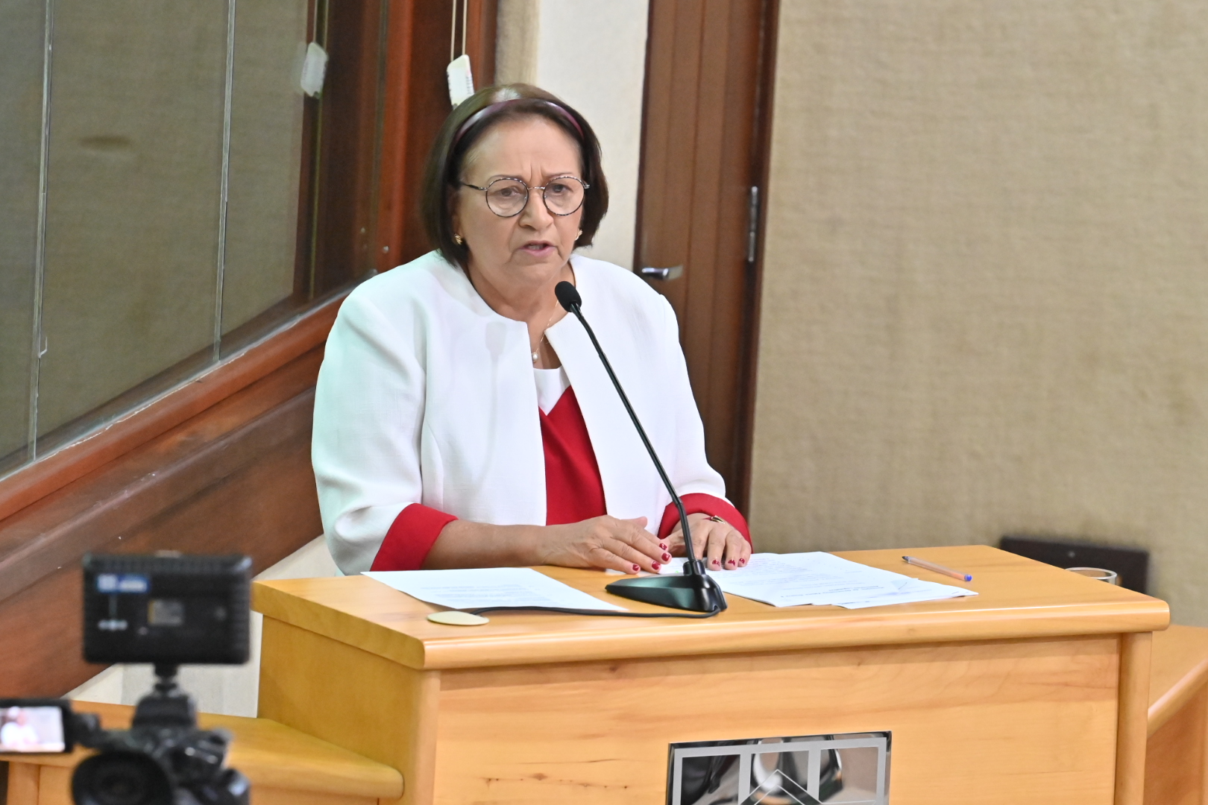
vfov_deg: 4.6
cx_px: 604
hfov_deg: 6.9
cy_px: 402
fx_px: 10066
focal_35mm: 300
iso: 6400
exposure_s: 1/200
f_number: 6.3
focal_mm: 200
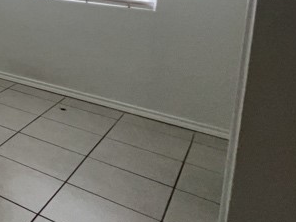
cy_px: -29
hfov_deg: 25.5
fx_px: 385
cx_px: -187
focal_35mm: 45
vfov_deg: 28.8
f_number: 1.8
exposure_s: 1/120
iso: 64
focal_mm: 1.57
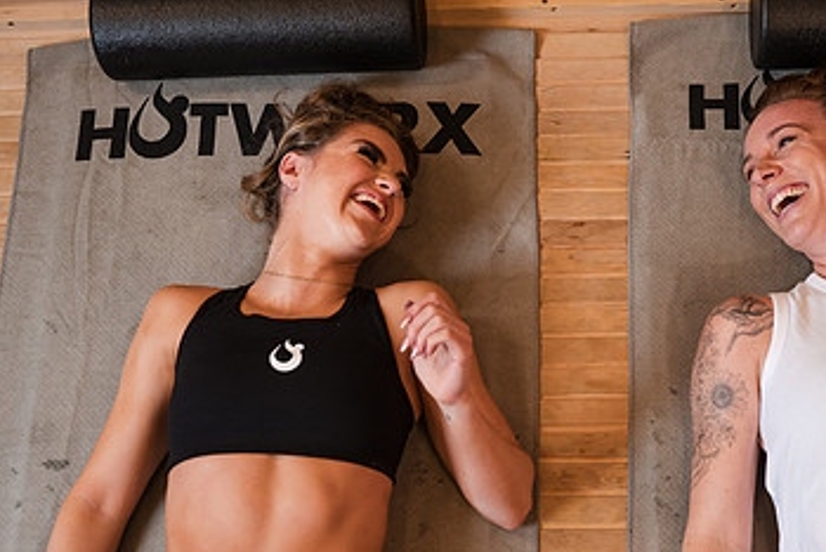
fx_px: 1332
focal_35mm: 58
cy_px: 395
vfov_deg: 23.3
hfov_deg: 34.0
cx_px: 571
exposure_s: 1/125
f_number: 3.2
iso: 400
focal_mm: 35
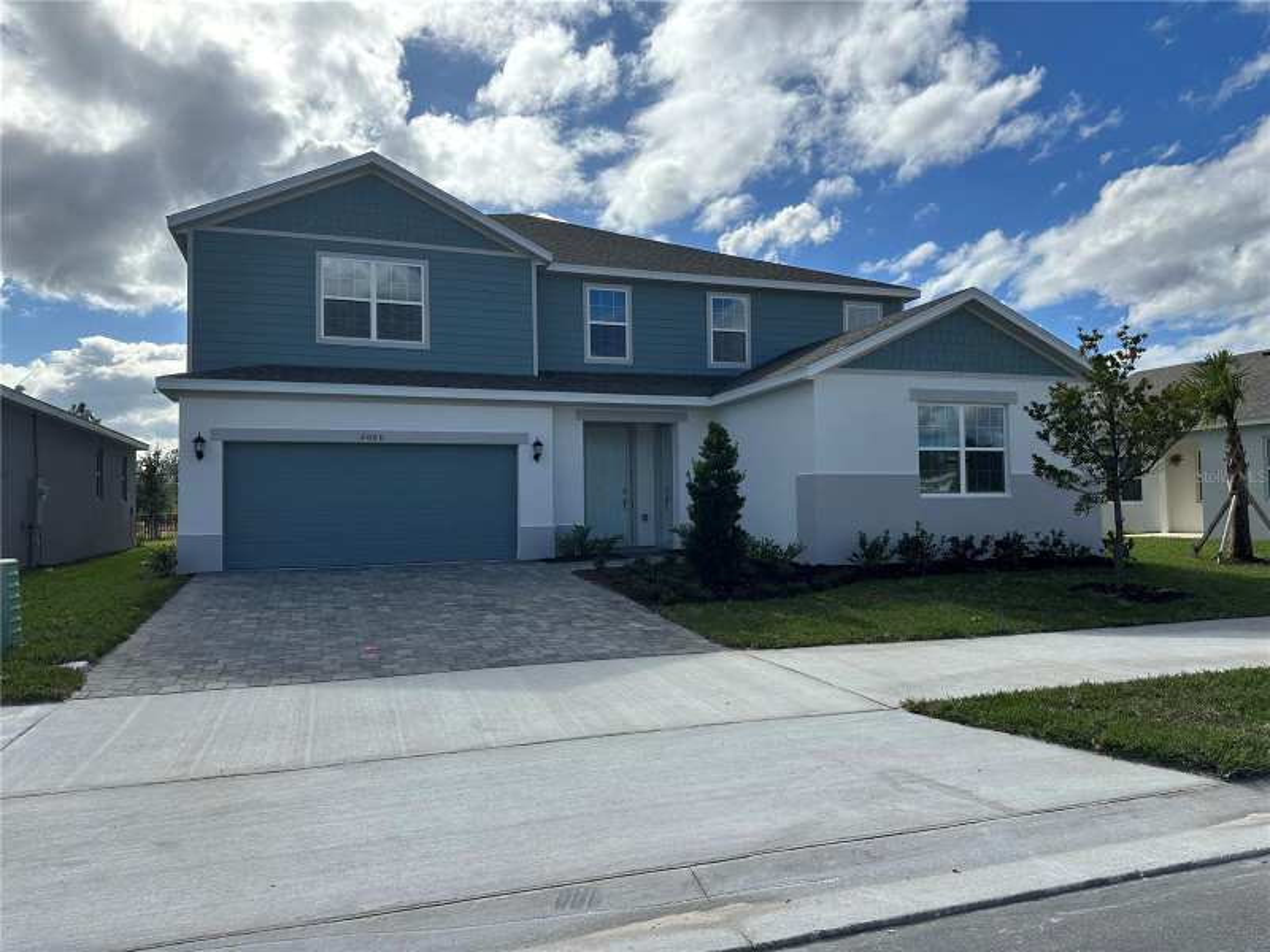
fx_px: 881
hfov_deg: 71.6
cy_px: 476
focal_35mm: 24
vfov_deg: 56.8
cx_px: 635
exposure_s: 1/8197
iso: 80
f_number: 1.78
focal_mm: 6.86
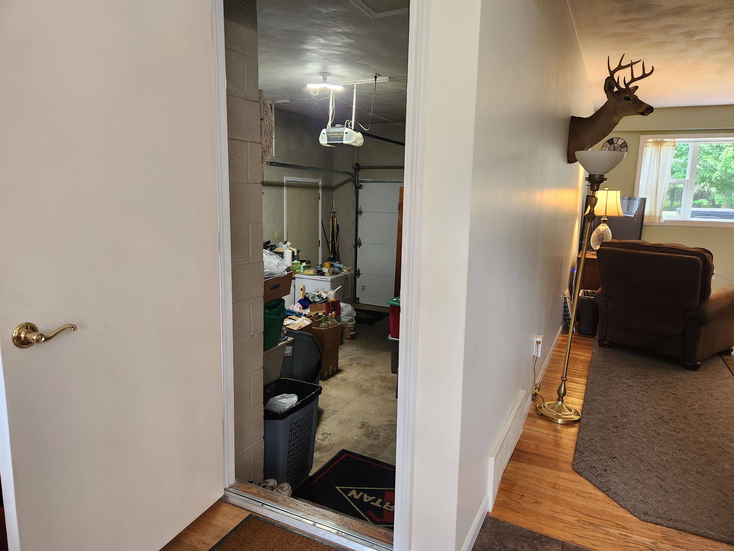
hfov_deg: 73.9
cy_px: 276
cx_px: 367
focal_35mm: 23
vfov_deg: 58.9
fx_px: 488
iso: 250
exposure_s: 1/120
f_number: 1.8
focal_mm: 5.4
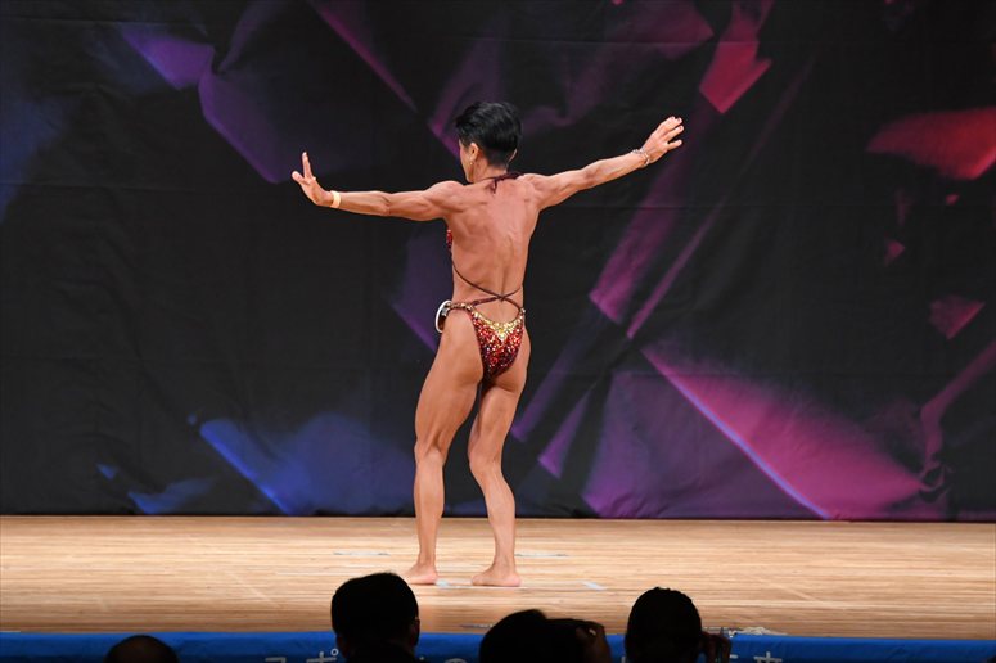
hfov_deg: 7.6
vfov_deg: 5.1
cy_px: 332
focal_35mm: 270
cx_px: 498
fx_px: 7466
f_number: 5.6
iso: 3200
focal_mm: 180
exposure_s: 1/400
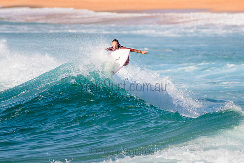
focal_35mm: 612
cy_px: 78
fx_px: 4151
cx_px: 95
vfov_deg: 2.2
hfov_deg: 3.4
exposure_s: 1/2000
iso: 280
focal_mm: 500
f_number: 5.6
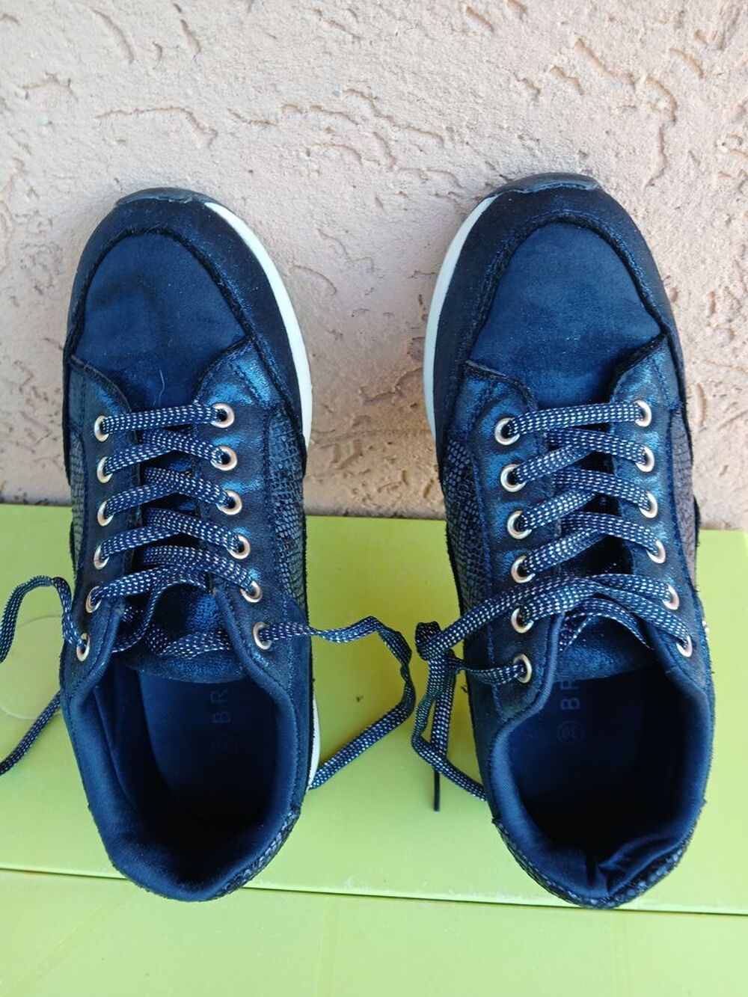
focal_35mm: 26
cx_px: 374
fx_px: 749
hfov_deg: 53.1
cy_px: 498
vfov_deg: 67.3
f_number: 1.8
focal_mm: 3.98
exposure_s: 1/50
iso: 50
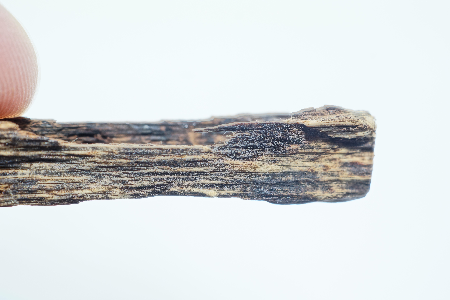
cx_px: 225
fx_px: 562
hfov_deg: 43.6
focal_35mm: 45
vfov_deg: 29.9
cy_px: 150
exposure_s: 1/160
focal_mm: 30
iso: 400
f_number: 5.6
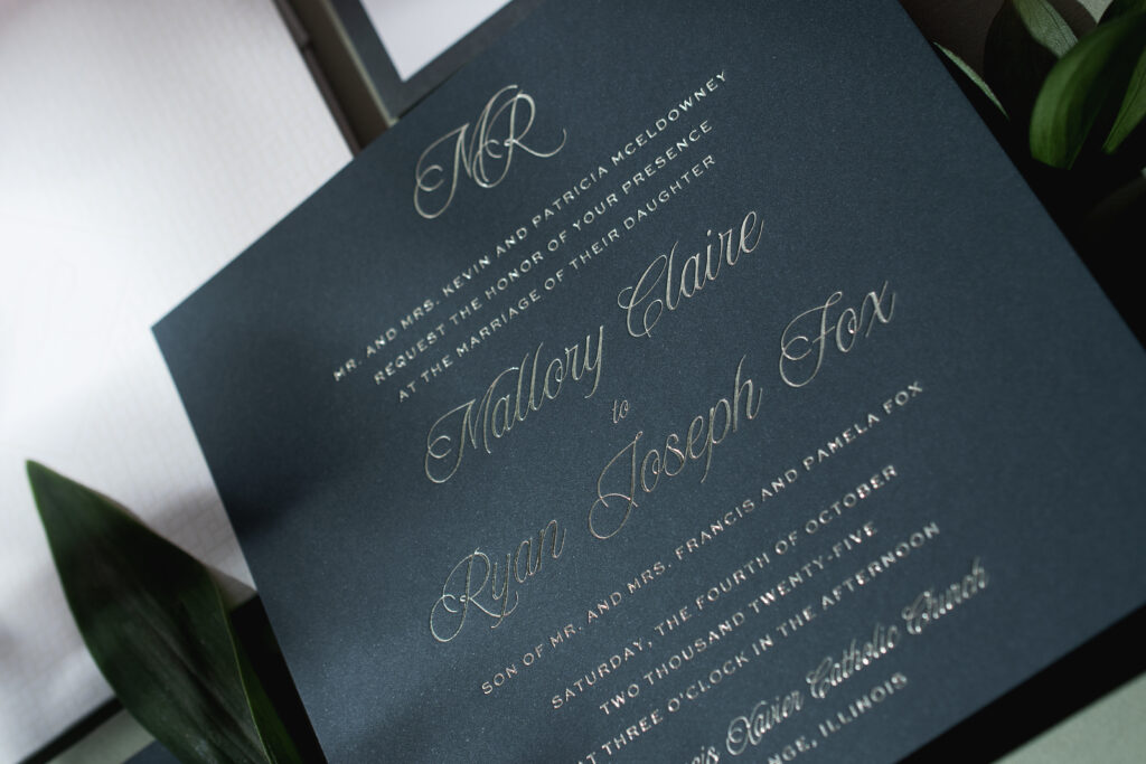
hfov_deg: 33.4
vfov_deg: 22.6
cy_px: 382
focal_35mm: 60
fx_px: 1910
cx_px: 573
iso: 100
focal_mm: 40
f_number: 5.6
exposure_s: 1/250
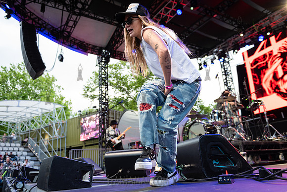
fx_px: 231
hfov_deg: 63.6
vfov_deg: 45.0
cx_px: 144
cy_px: 96
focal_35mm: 29
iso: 1000
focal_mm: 29
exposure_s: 1/400
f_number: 3.2
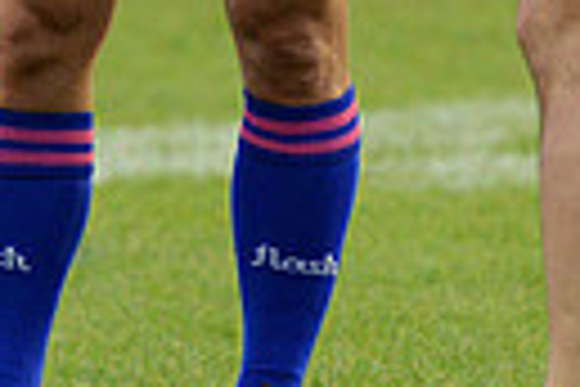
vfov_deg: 1.1
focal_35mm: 1212
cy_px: -475
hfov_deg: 1.7
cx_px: 166
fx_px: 19525
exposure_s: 1/500
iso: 2500
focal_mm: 270
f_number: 4
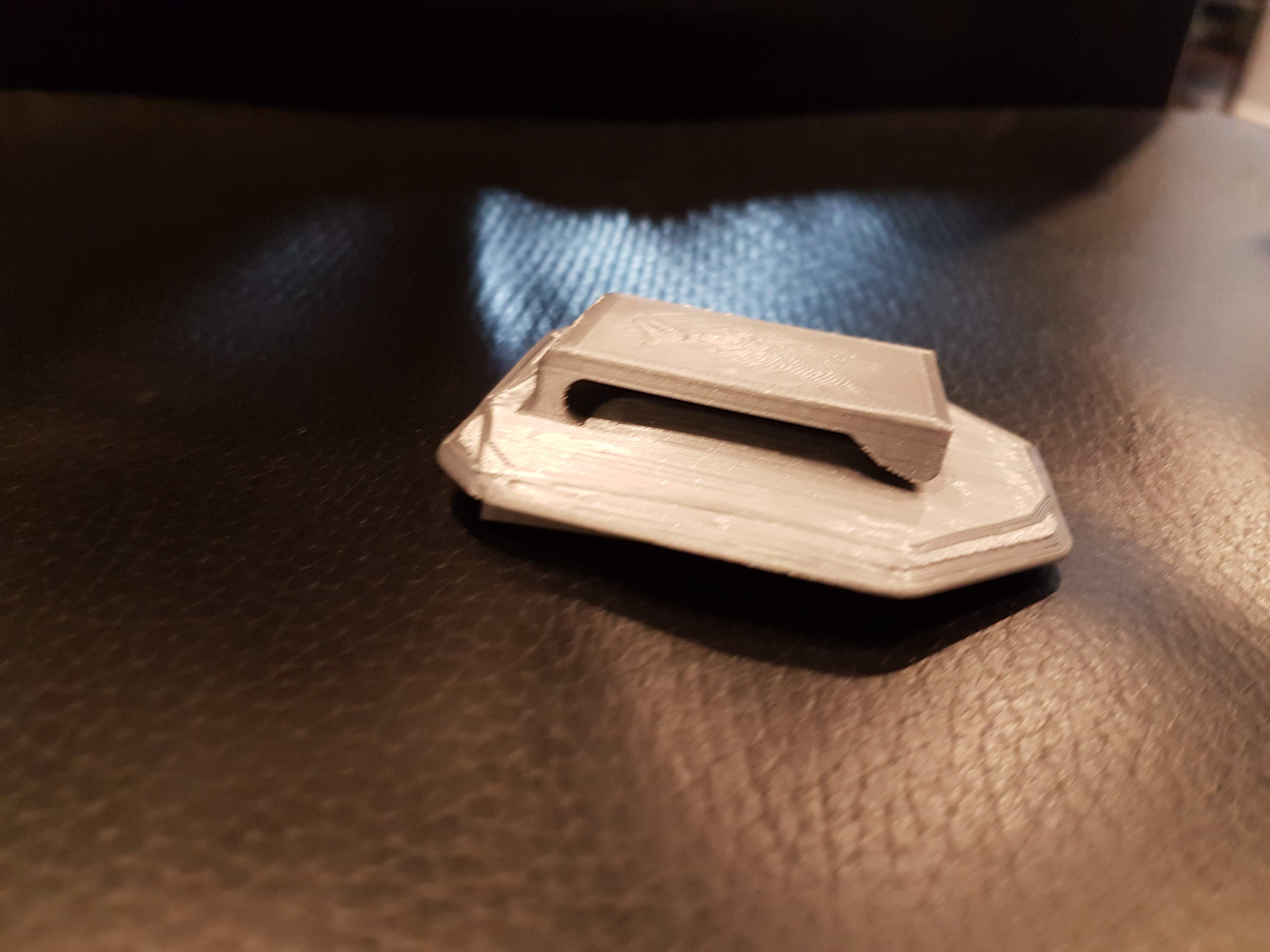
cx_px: 635
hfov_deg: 67.3
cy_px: 476
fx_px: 954
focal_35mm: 26
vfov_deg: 53.1
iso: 200
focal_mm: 4.2
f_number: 1.7
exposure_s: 1/17
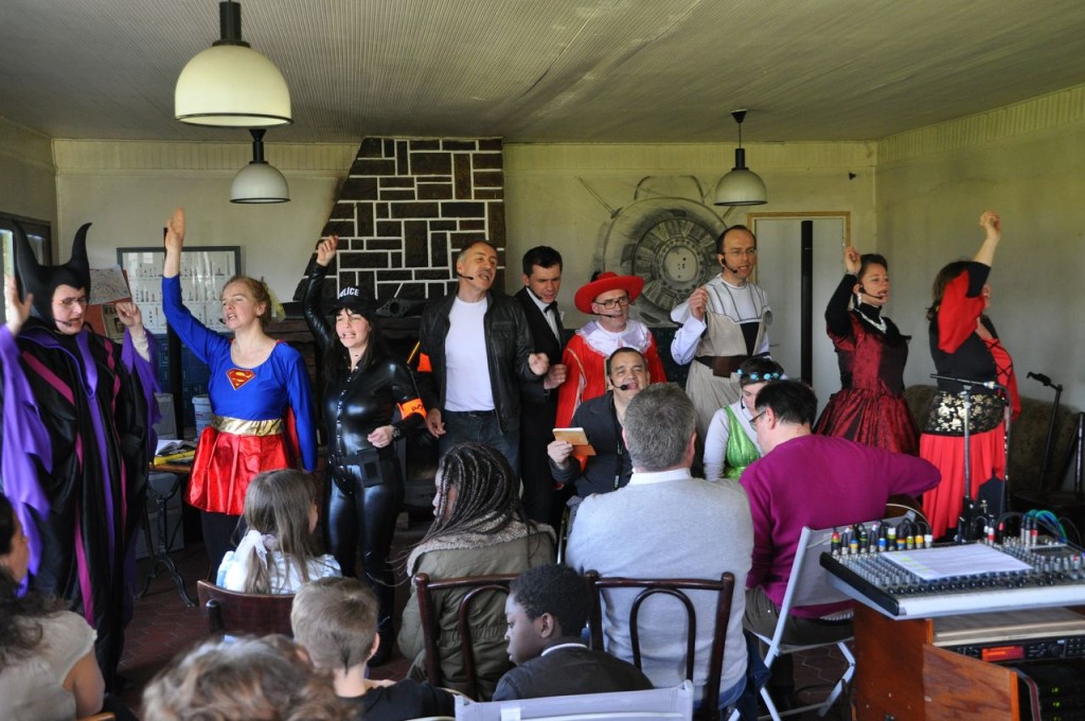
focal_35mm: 39
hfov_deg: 49.6
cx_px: 542
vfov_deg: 34.1
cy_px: 360
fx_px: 1174
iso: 800
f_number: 4
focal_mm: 26
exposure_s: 1/60
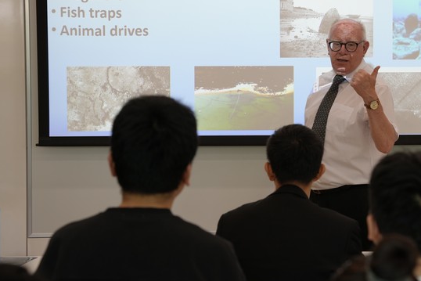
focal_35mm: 104
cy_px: 121
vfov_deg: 13.2
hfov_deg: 19.6
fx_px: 1216
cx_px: 282
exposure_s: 1/160
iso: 320
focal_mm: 70
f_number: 4
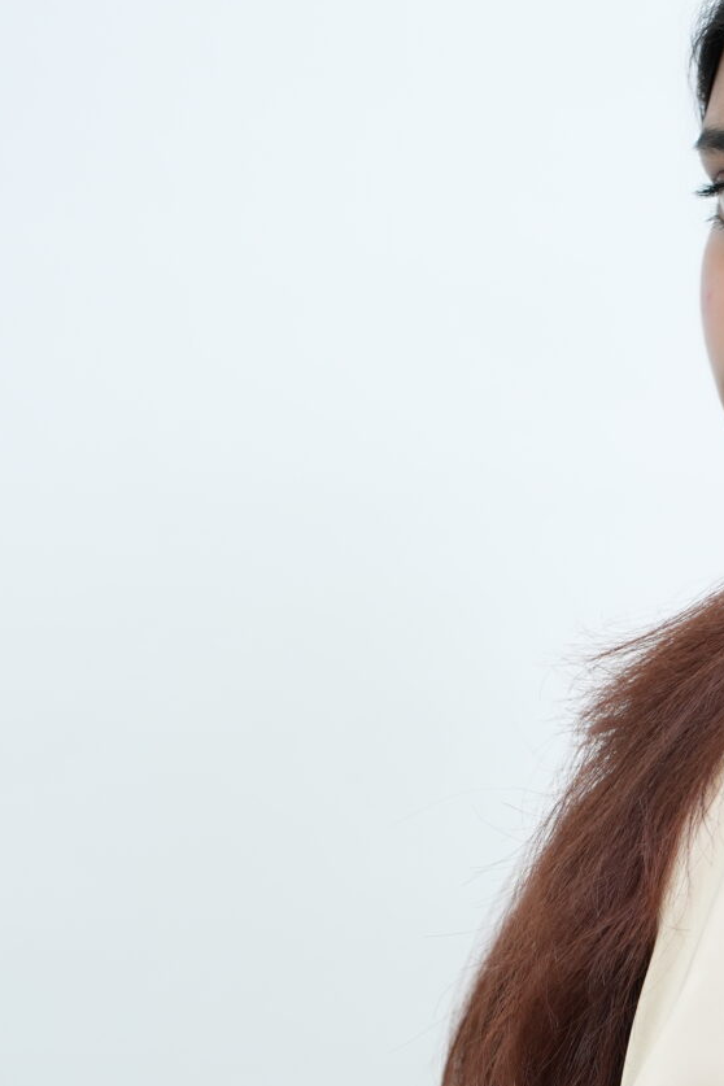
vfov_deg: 19.1
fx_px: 3228
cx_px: 851
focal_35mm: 107
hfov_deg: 12.5
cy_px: 659
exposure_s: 1/200
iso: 400
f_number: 2.5
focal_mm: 35
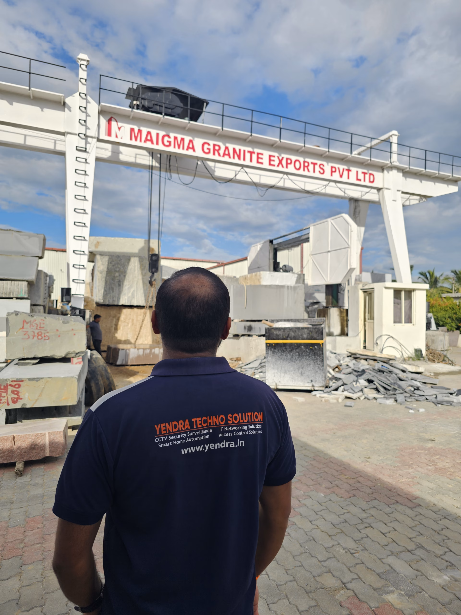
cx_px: 230
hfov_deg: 58.9
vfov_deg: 73.9
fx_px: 408
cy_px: 308
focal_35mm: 23
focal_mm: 6.3
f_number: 1.7
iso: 10
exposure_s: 1/418
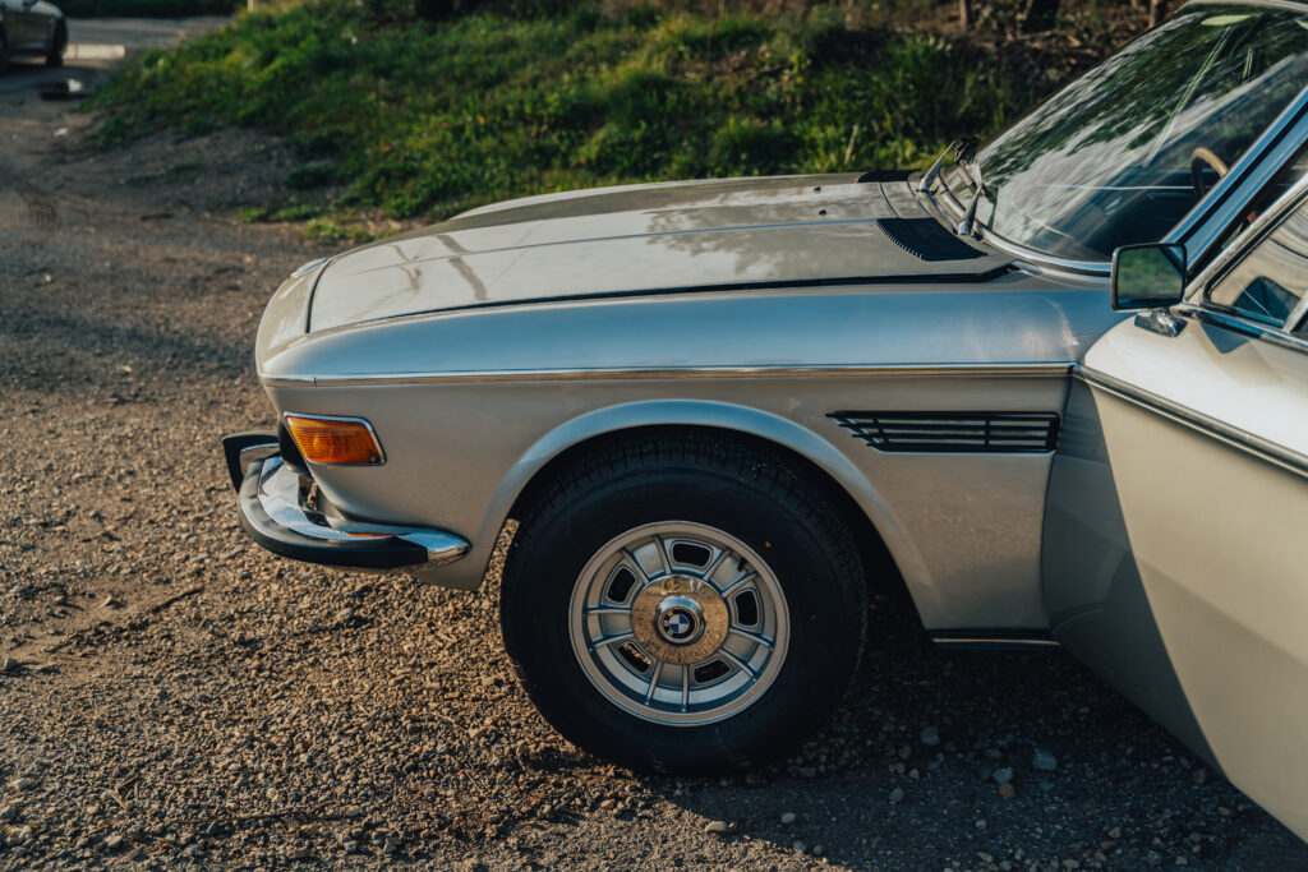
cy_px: 436
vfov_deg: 32.6
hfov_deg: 47.3
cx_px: 654
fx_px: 1493
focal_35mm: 41
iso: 125
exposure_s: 1/750
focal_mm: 41.1
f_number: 2.8
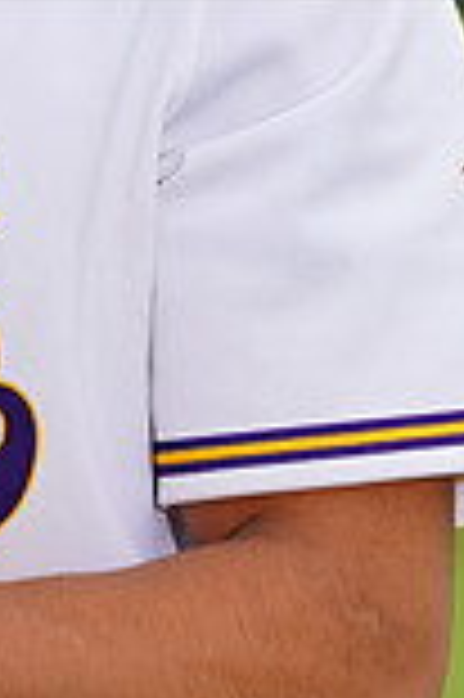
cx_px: -381
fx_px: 19220
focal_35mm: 992
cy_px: -144
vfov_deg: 2.1
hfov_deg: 1.4
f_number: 9
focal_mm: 265
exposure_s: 1/250
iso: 160
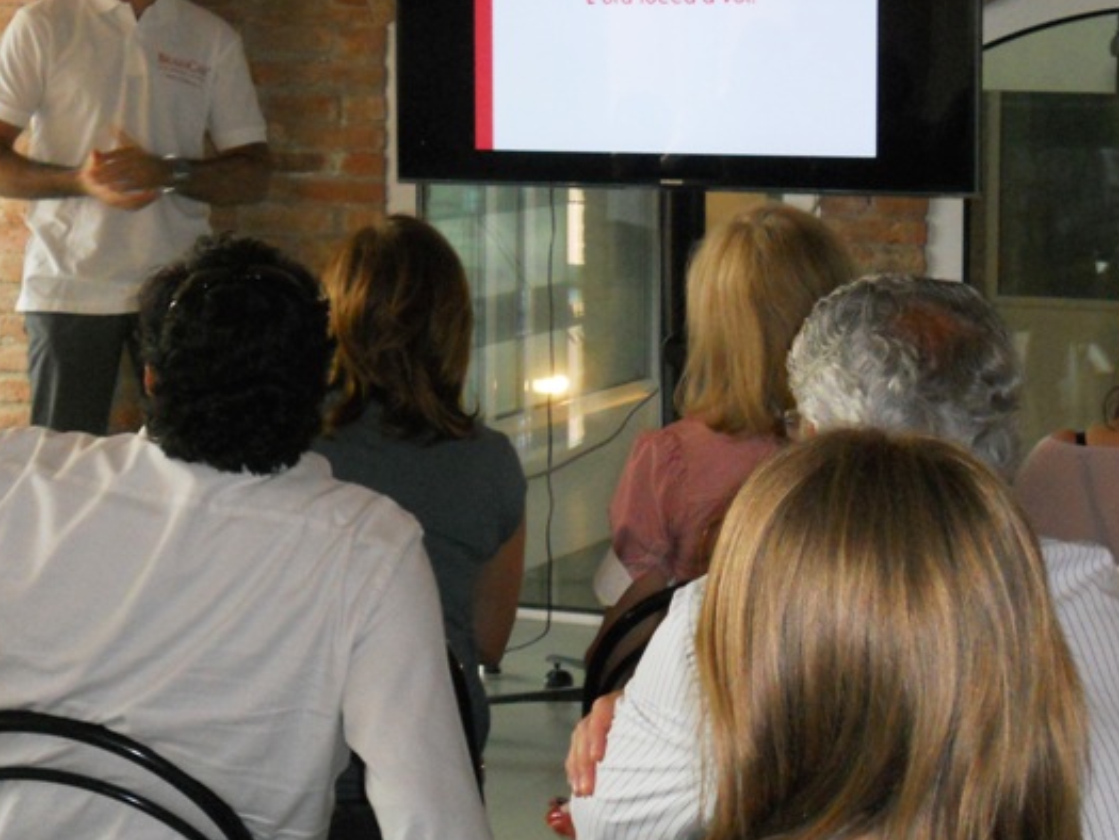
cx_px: 416
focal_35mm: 99
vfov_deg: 14.9
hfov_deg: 19.8
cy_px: 239
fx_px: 3201
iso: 400
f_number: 5.3
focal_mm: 11.7
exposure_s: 1/30
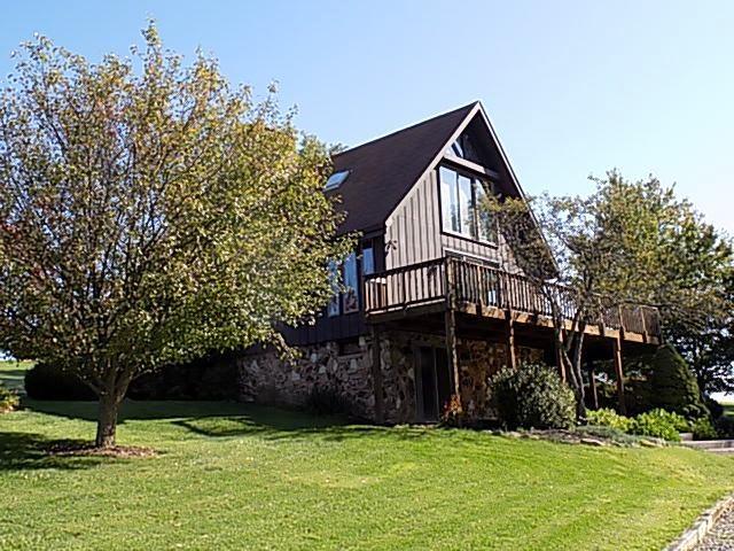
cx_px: 367
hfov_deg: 50.1
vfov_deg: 38.7
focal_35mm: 37
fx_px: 785
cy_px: 276
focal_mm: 6.6
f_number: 3.5
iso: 80
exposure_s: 1/400
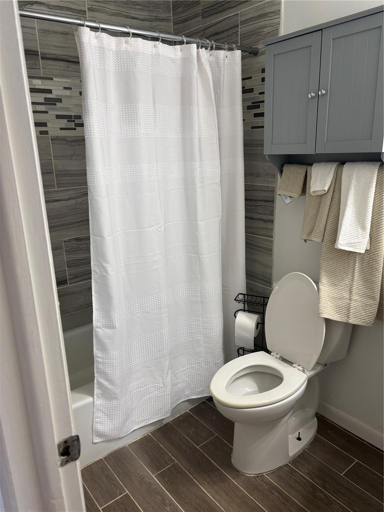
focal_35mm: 26
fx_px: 385
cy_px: 256
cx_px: 192
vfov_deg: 67.3
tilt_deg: -16.6
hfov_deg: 53.1
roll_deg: +1.3
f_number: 1.6
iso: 80
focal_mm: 5.96
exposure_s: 1/60
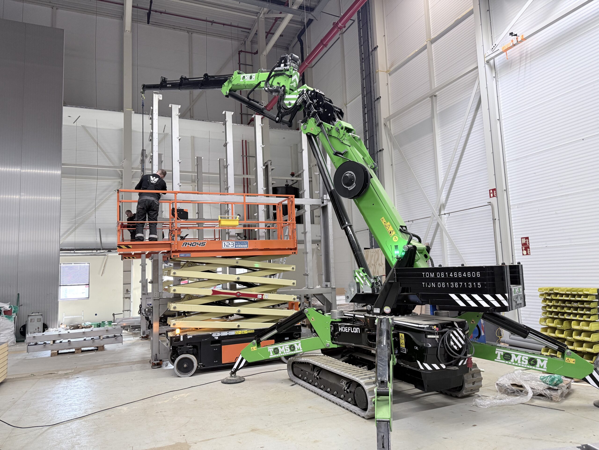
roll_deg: +2.5
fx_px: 415
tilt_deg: +6.4
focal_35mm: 24
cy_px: 225
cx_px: 300
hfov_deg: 71.6
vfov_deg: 56.8
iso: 200
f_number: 1.78
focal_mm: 6.76
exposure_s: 1/61
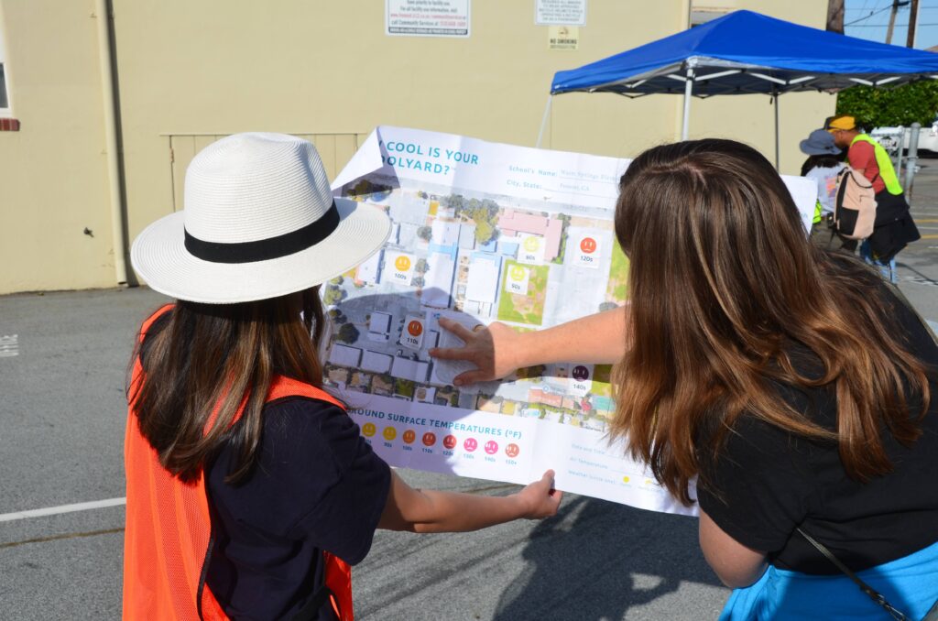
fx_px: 1014
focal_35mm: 39
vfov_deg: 34.1
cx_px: 469
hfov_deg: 49.6
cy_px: 310
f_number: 11
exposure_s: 1/180
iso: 100
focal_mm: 26
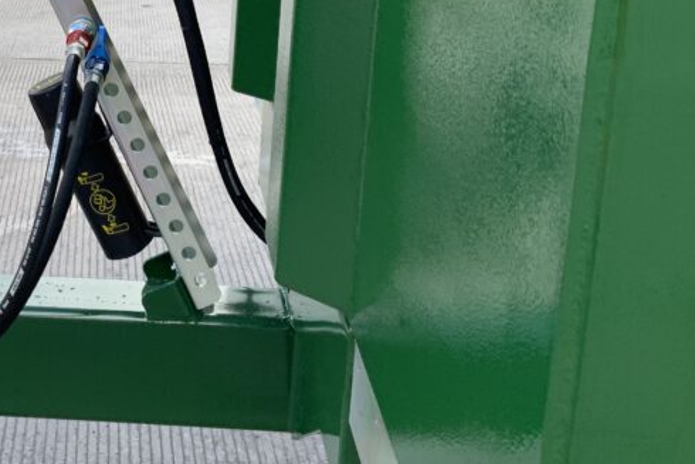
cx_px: 116
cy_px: 55
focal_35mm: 63
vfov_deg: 21.2
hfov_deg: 30.9
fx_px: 1217
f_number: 1.8
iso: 16
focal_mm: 3
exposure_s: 1/331
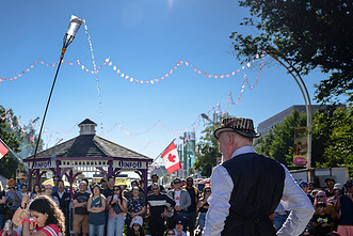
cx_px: 39
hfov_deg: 37.8
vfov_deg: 27.1
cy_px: 185
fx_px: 481
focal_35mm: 49
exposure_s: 1/500
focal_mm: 26.5
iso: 64
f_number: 3.5
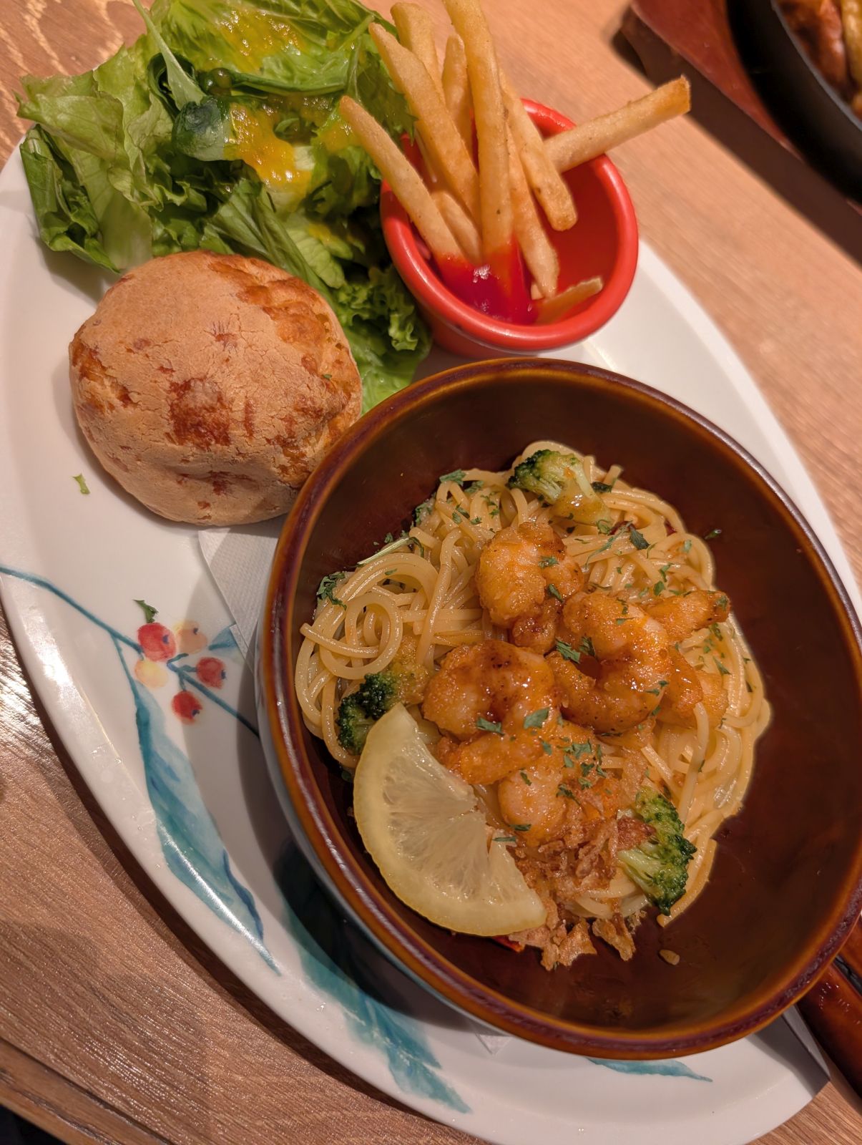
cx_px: 431
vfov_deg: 71.5
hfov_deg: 56.9
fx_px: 795
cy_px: 572
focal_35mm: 24
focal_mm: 6.9
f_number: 1.68
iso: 380
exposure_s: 1/120
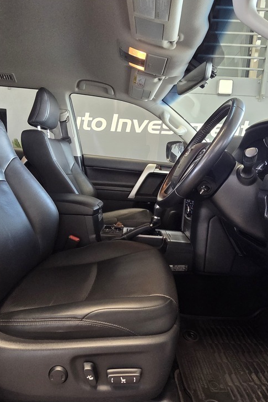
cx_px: 142
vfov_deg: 86.9
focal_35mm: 19
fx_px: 212
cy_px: 205
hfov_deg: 64.5
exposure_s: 1/50
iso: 320
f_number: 2.2
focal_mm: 2.2
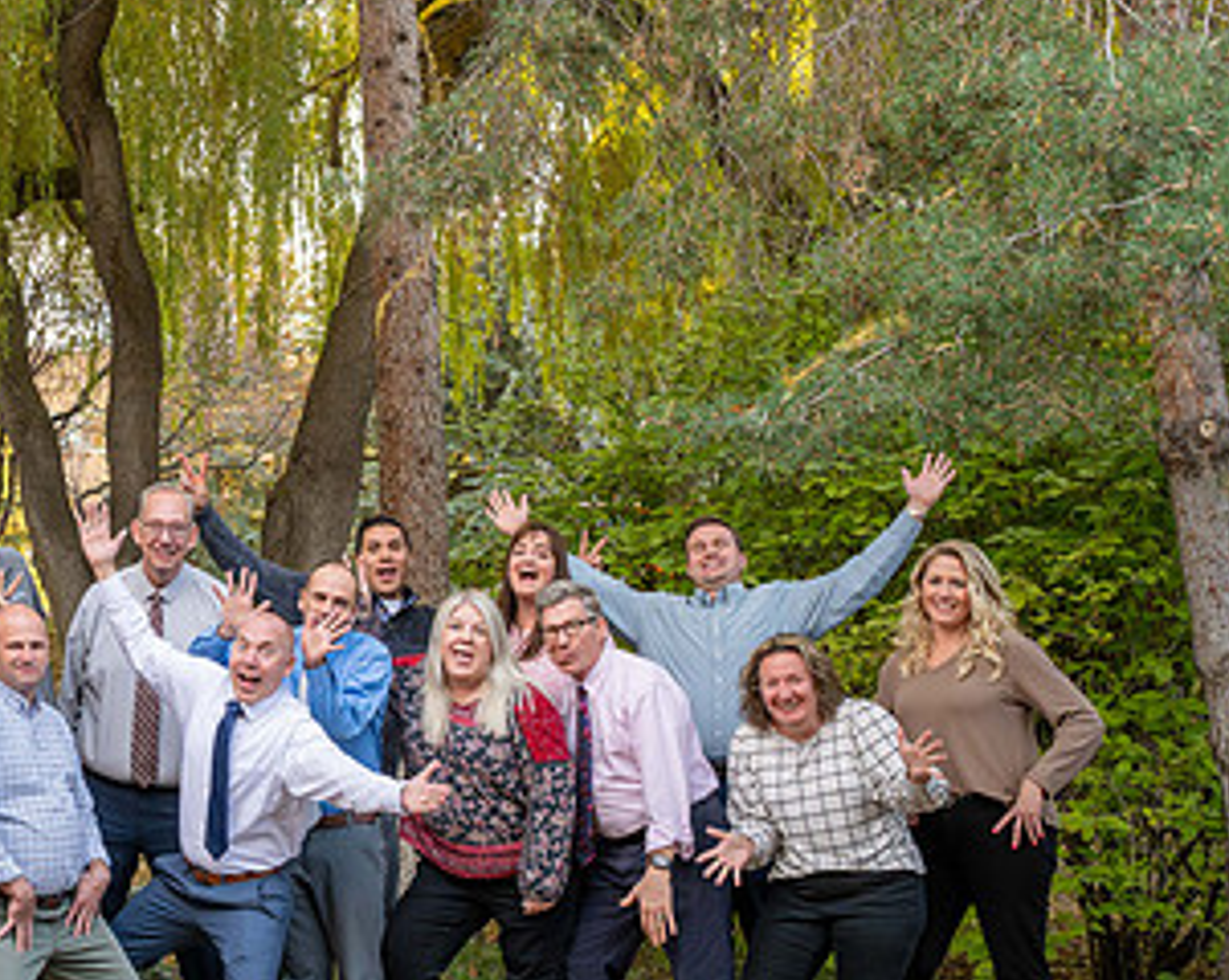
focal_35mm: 71
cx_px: 37
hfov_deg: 25.6
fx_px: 2579
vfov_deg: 21.5
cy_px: 526
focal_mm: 31
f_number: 6.3
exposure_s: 1/160
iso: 2500
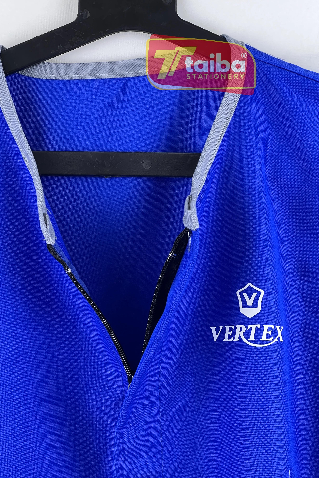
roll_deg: -0.6
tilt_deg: +2.7
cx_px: 138
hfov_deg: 16.9
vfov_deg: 25.1
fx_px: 1076
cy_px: 238
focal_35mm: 81
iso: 100
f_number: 2.8
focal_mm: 9
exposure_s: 1/100
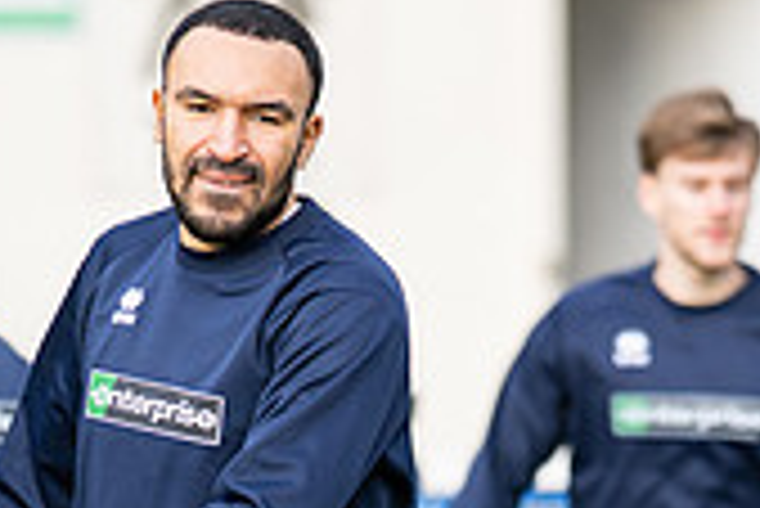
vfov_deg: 2.5
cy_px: 710
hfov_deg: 3.7
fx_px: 11705
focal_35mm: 554
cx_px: 391
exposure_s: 1/3200
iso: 400
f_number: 1.8
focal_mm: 135
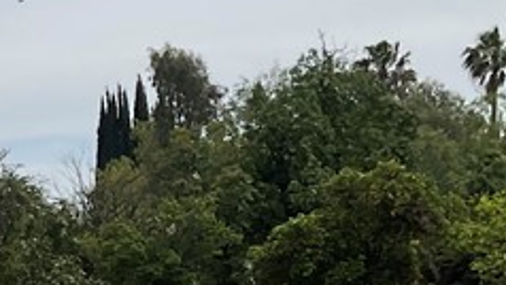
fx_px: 1825
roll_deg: +0.1
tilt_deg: -4.3
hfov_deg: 15.1
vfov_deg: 8.7
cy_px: 453
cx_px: -155
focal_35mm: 136
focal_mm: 3
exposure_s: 1/3322
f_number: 1.8
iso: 16
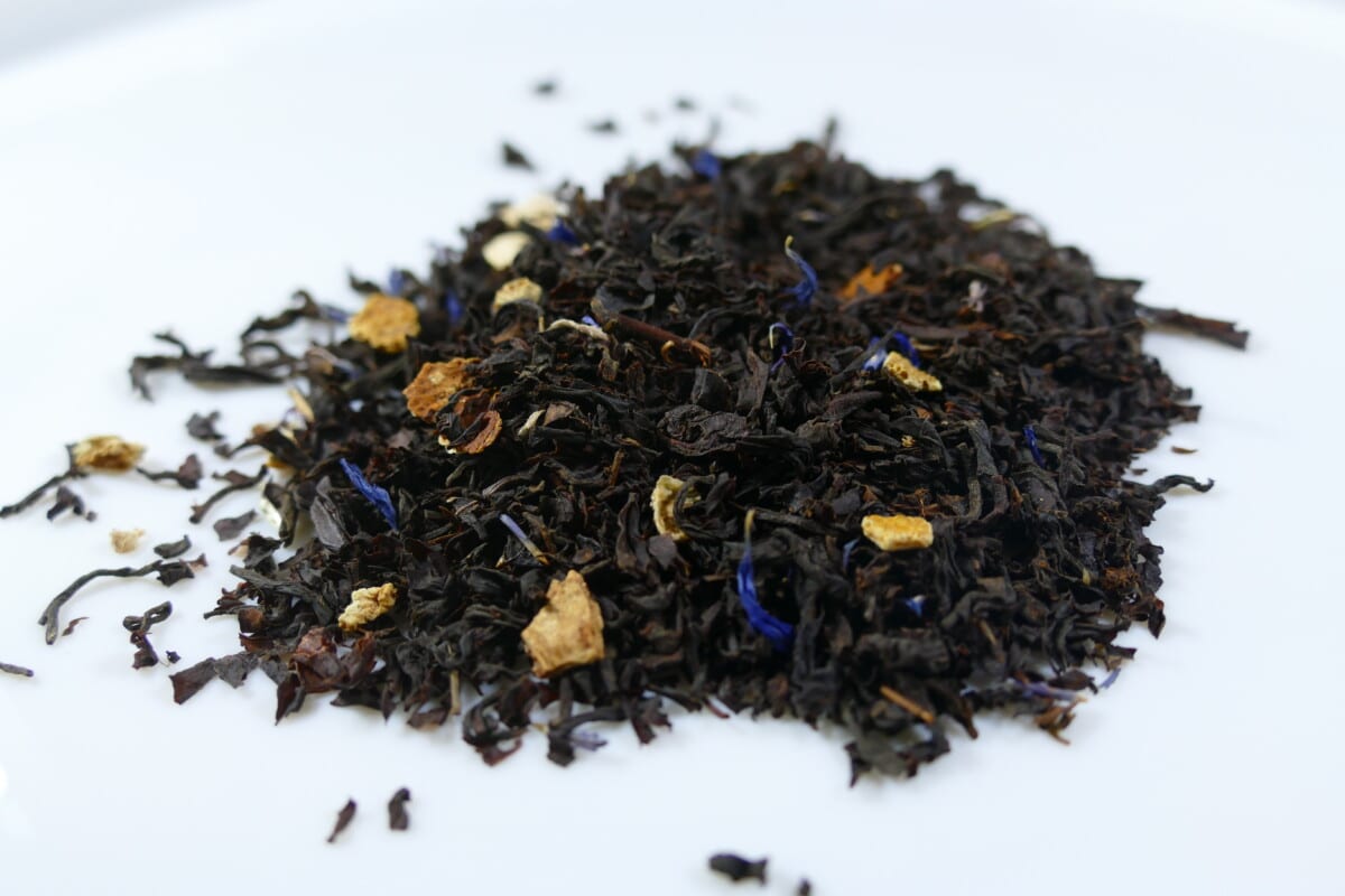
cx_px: 672
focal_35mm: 35
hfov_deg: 54.4
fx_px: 1308
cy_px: 448
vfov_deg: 37.9
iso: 320
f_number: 3.1
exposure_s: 1/80
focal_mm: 12.9
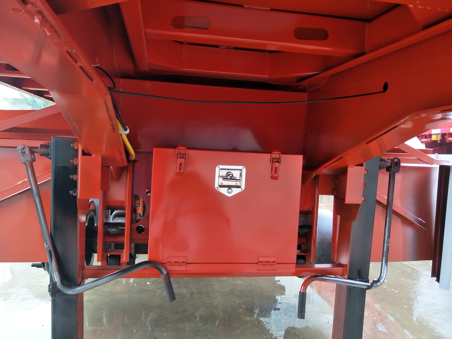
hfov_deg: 71.6
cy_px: 170
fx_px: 313
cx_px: 226
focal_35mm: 24
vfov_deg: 56.8
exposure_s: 1/33
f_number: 1.7
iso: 148
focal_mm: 4.1
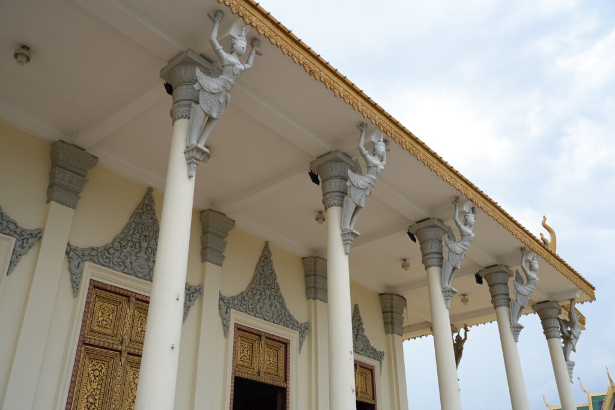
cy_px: 205
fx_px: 564
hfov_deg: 57.2
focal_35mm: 33
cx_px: 308
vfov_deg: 40.0
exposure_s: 1/400
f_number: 4.5
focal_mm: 33
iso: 100
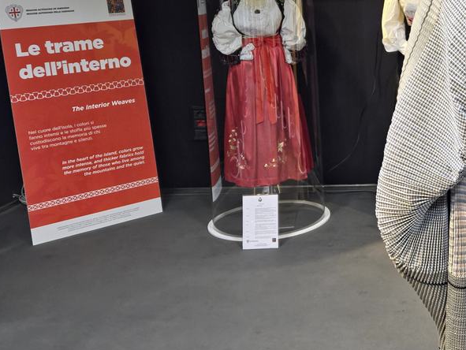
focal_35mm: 56
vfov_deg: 25.6
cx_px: 421
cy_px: 60
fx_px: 754
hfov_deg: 32.6
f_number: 1.8
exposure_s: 1/100
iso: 800
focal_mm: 5.4
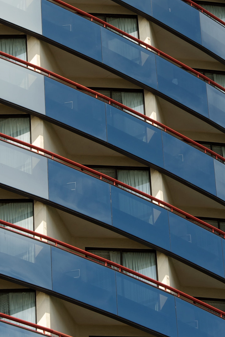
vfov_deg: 9.5
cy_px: 78
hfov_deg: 6.4
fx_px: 2027
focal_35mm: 216
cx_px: 127
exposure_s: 1/500
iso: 200
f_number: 7.1
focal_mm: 110
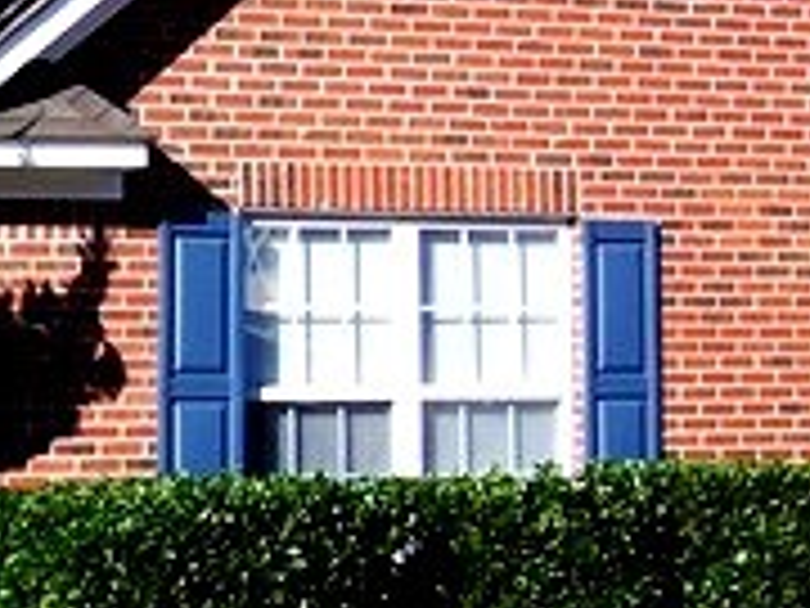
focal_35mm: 108
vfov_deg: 13.7
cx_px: -130
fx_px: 2527
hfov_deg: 17.5
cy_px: 266
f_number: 2.8
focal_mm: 6.3
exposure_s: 1/1000
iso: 80
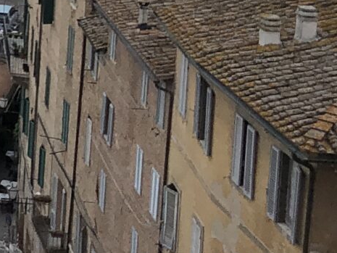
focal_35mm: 154
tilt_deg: -6.2
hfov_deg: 10.3
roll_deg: +0.2
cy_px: -227
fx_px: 1500
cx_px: -578
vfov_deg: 9.1
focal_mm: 4
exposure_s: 1/695
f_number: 1.8
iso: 20
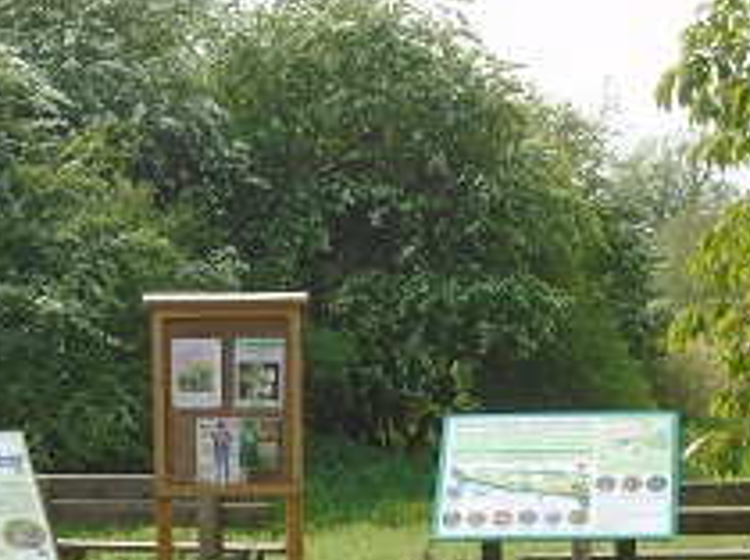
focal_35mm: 105
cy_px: 441
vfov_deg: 14.0
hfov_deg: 18.7
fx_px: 2272
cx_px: 221
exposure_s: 1/250
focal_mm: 10.2
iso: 100
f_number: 4.9
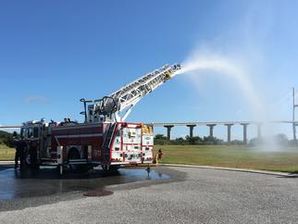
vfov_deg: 39.6
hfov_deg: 51.2
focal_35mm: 36
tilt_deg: +2.8
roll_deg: +0.3
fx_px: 310
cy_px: 125
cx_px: 132
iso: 25
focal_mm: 4.15
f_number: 2.2
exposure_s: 1/1972
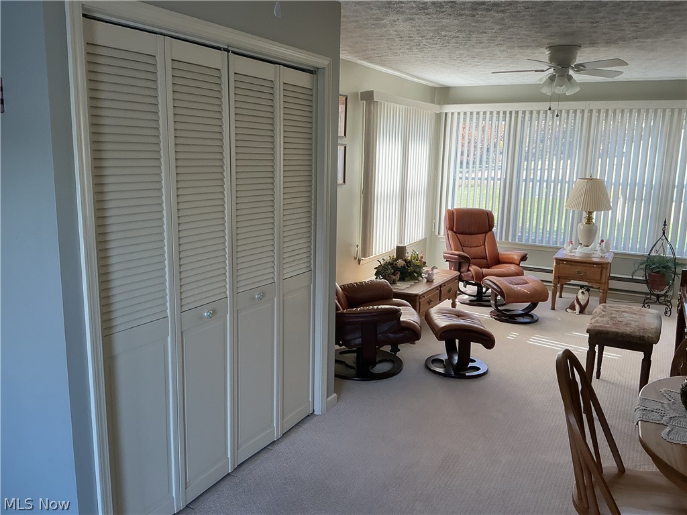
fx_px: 576
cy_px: 258
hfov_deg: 61.7
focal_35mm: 29
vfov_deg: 48.2
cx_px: 344
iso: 64
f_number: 1.8
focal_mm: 3
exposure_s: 1/120
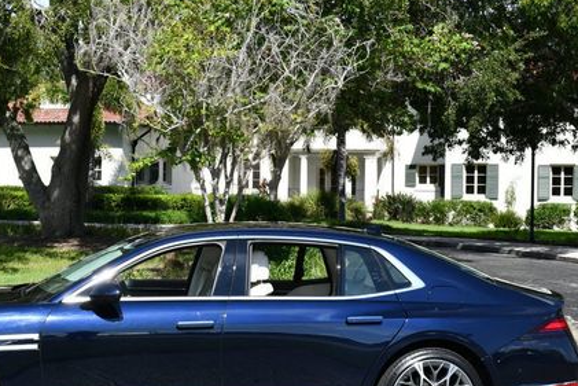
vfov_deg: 18.7
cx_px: 205
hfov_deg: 27.6
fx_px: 1172
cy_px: 210
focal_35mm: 73
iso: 110
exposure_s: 1/250
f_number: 8
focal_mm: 24
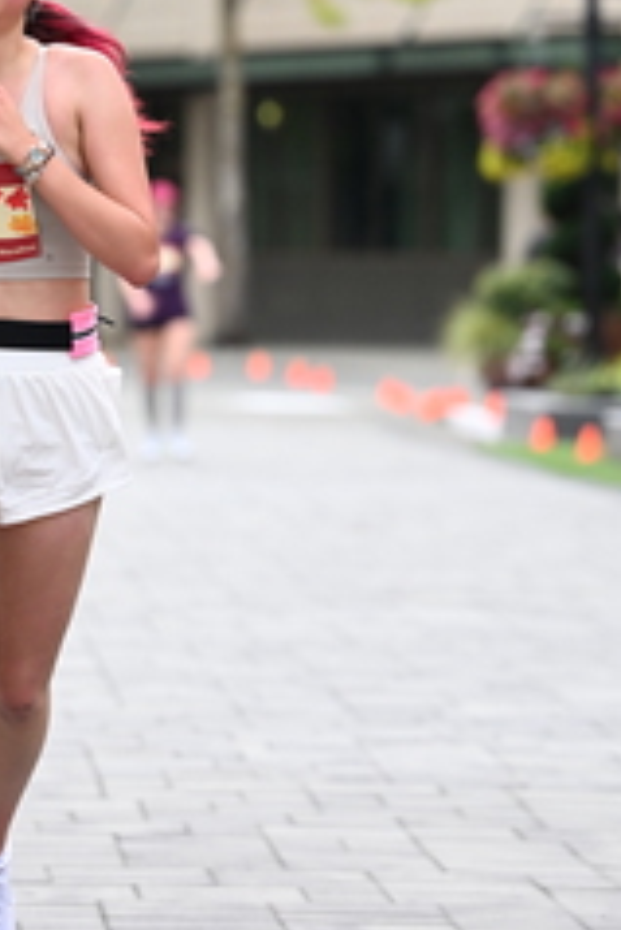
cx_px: 170
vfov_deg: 7.7
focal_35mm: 266
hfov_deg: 5.2
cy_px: 215
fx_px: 6872
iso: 640
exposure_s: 1/2500
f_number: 2.8
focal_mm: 115
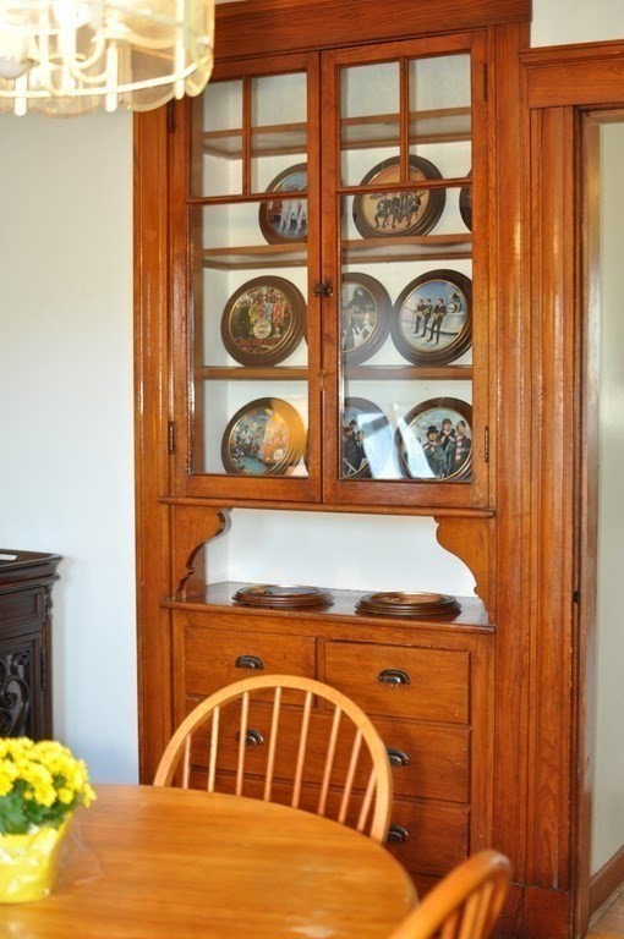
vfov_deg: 37.9
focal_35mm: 52
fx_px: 1369
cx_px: 312
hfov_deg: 25.7
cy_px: 470
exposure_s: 1/100
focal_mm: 35
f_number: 2.5
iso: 500
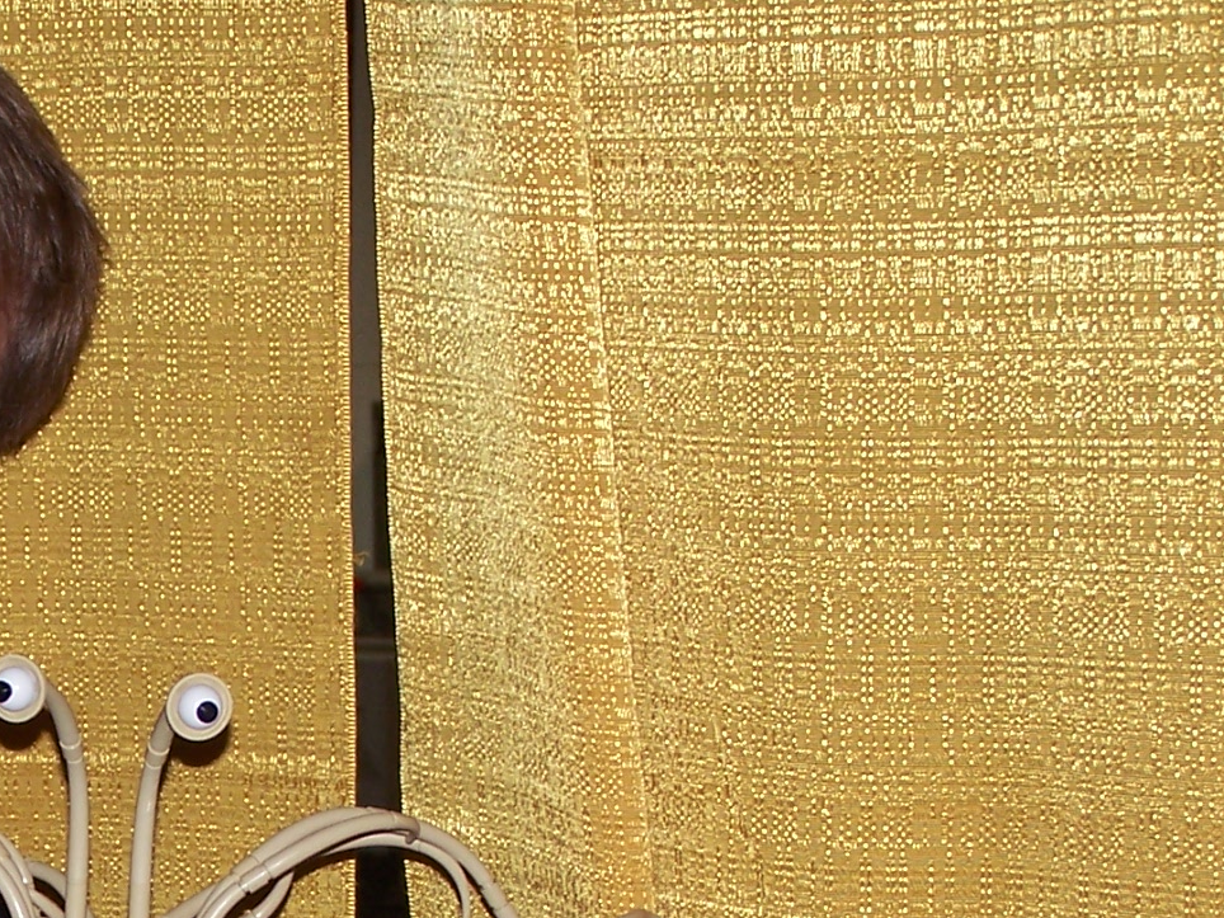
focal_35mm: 153
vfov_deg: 9.6
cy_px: 1032
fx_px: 5410
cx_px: 9
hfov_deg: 12.8
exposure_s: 1/80
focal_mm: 10.7
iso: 80
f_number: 3.2
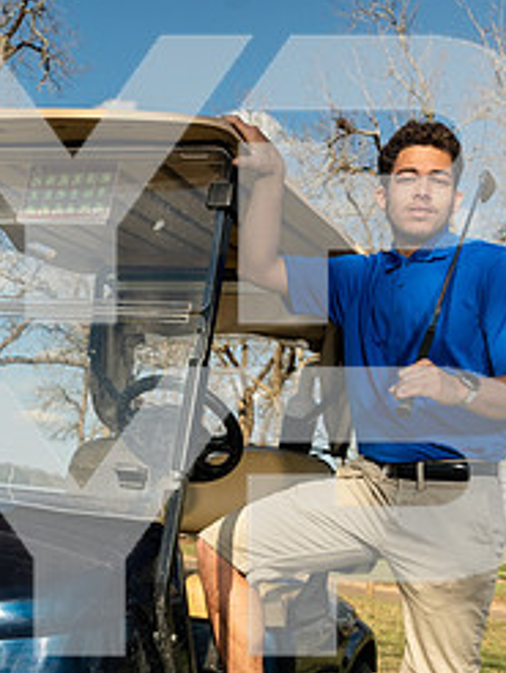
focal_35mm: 58
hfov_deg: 25.2
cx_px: 192
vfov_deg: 32.5
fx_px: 1128
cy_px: 512
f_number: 5.6
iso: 500
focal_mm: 24
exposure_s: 1/200
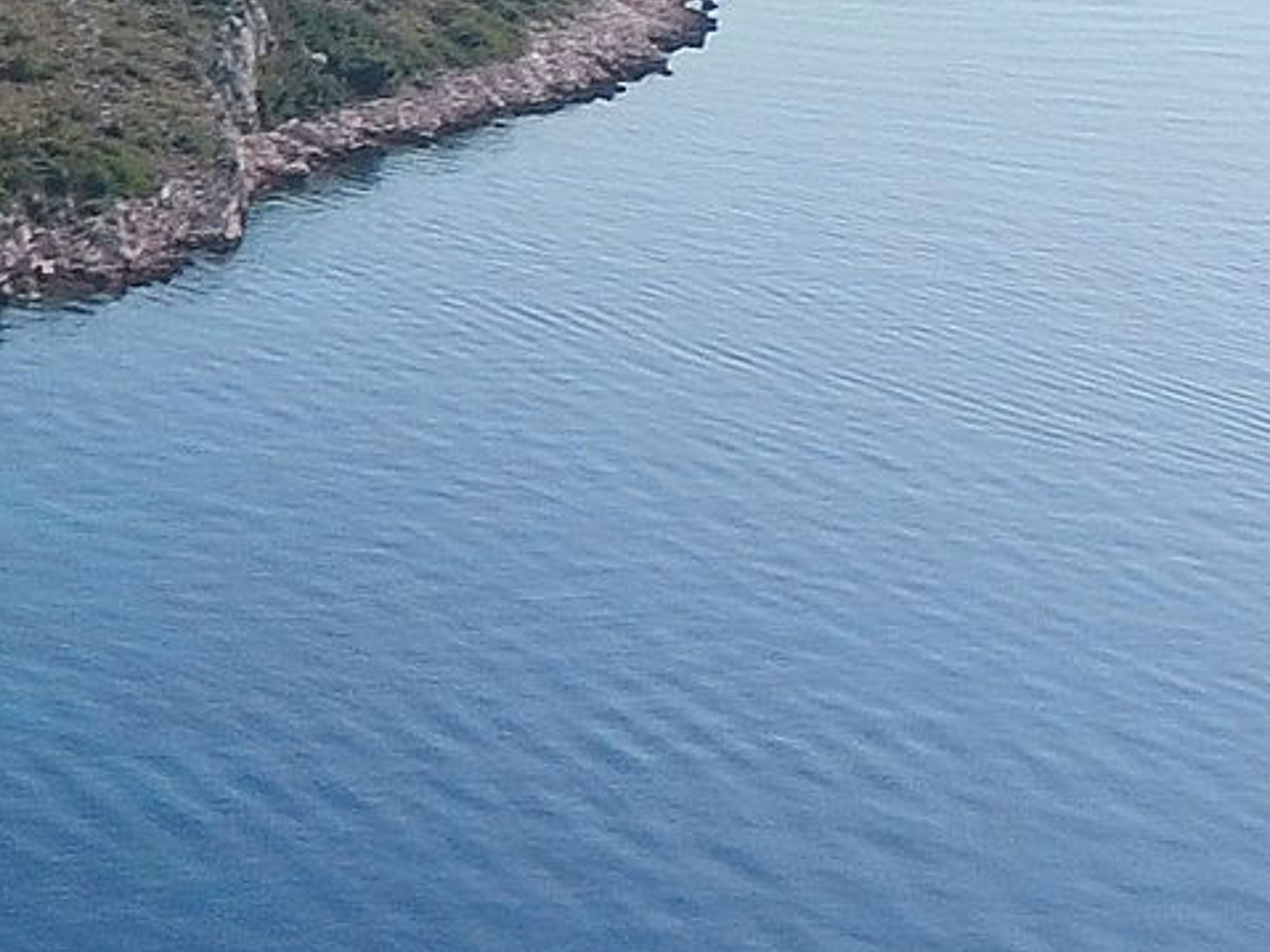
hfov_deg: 12.9
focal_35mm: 117
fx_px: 4291
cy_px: 822
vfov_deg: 12.6
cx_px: -1768
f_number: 2.8
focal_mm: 3.61
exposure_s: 1/1160
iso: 100
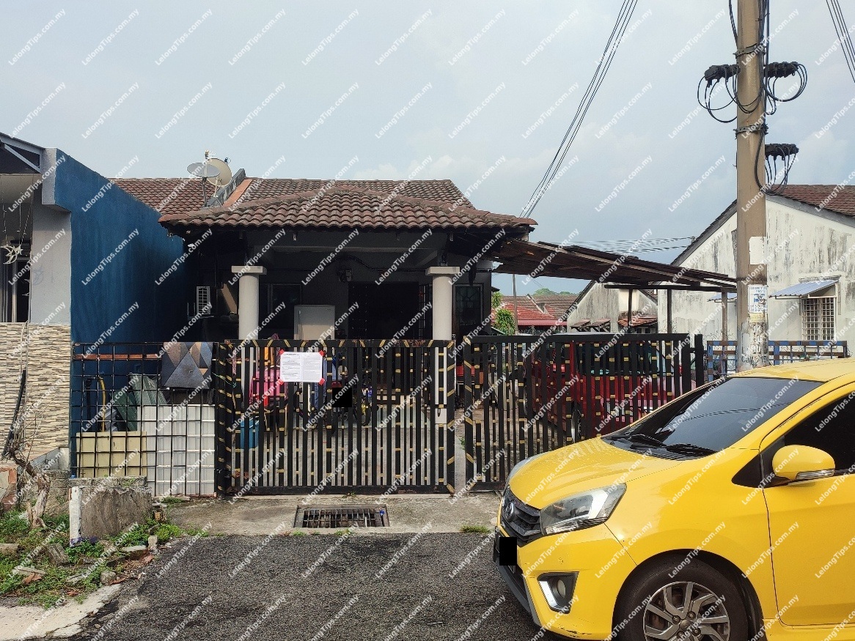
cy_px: 320
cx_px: 428
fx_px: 618
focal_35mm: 25
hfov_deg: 69.4
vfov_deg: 54.9
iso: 50
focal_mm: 6.04
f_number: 1.9
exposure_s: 1/175
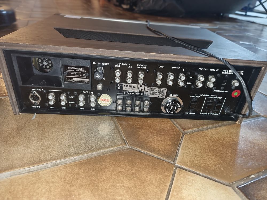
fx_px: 185
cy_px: 100
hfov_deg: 71.6
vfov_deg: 56.8
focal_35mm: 24
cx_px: 134
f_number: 1.8
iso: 400
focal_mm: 6.7
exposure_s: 1/50
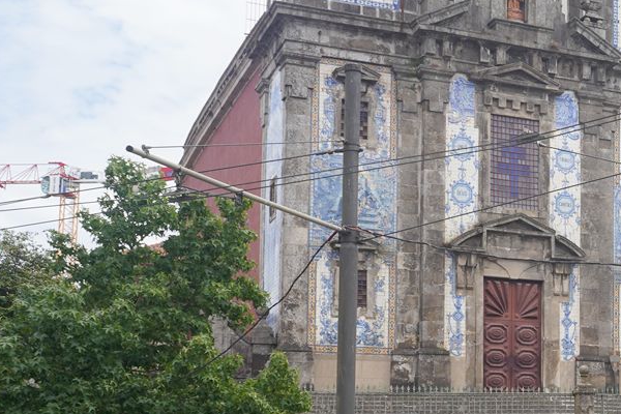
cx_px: 909
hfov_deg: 21.6
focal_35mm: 80
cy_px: 341
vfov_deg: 16.9
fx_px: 1380
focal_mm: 24
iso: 100
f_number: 11
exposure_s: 1/100
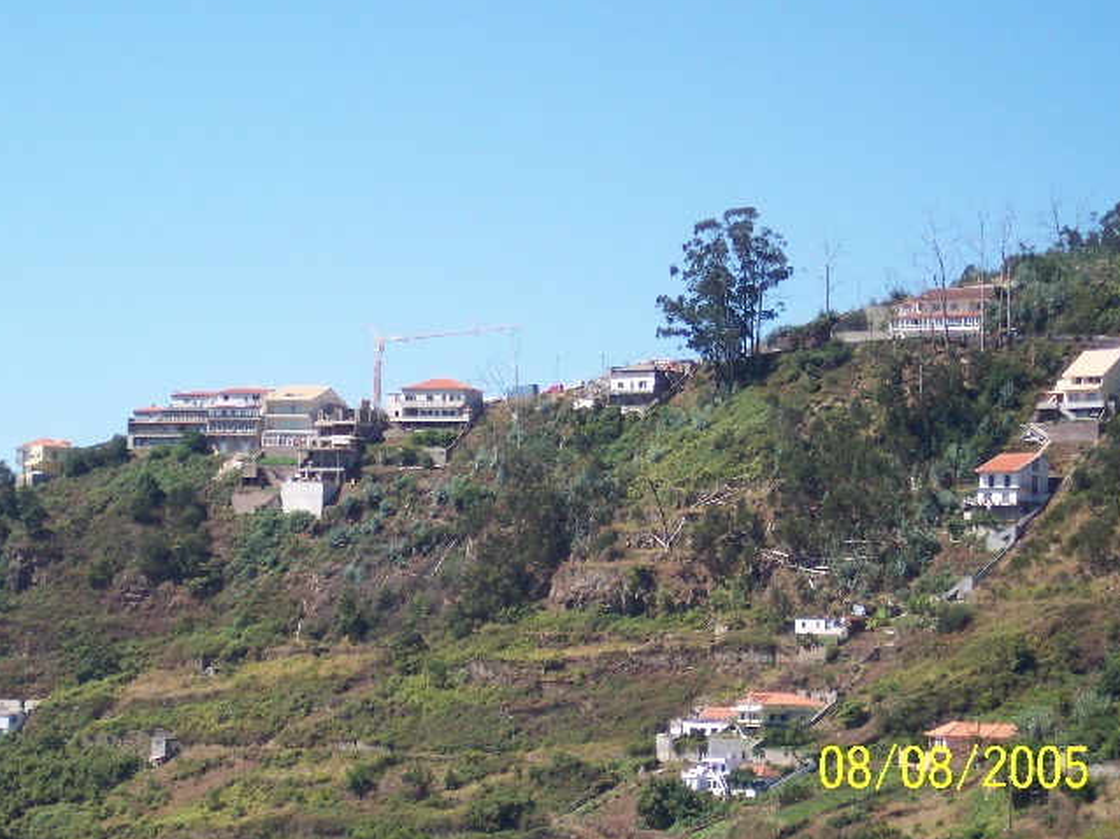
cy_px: 372
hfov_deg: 13.8
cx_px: 458
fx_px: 4625
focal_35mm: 143
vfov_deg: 10.4
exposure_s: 1/500
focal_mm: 24
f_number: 4.8
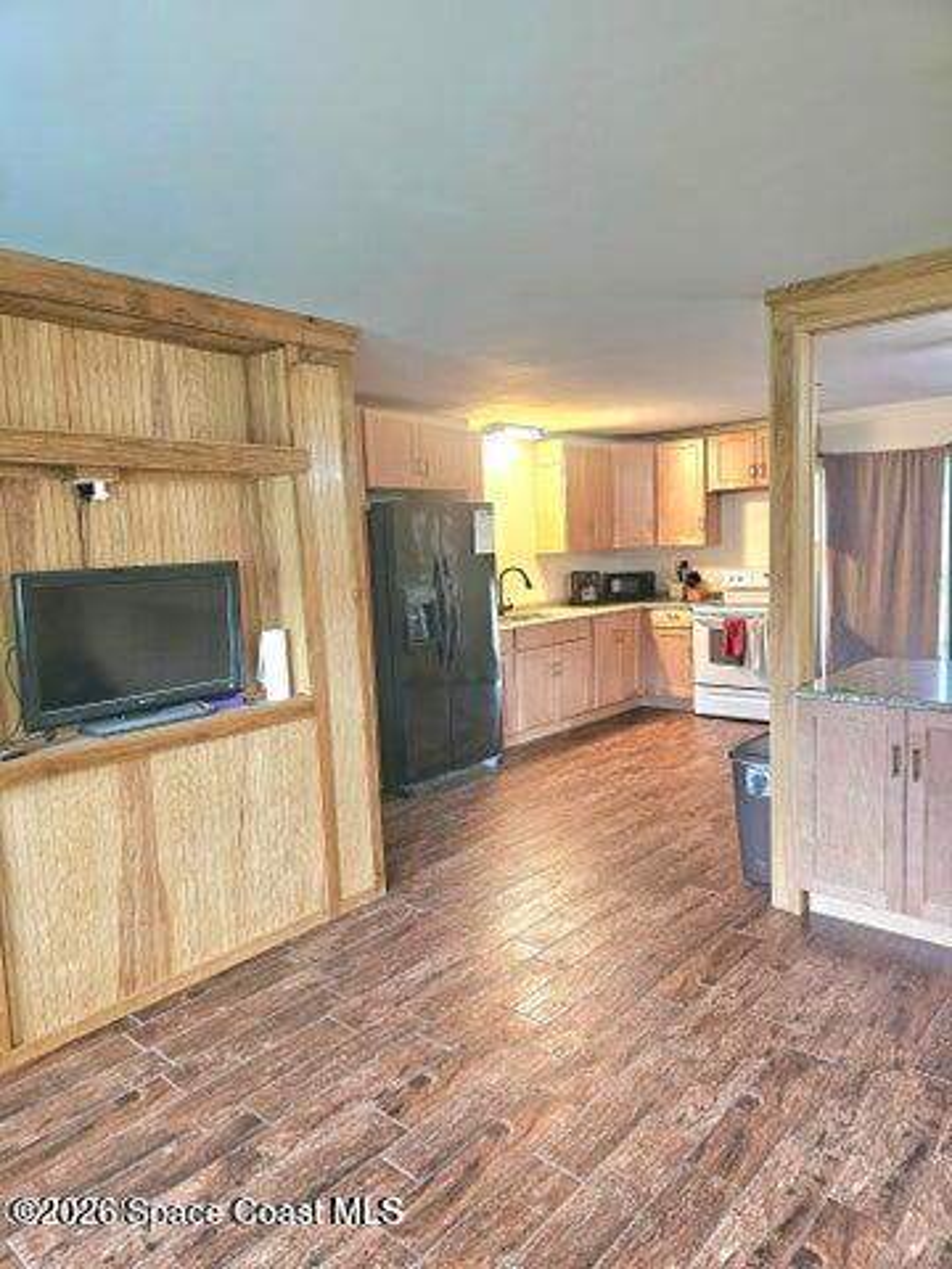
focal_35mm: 23
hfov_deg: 58.9
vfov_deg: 73.9
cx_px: 476
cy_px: 634
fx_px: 843
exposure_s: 1/120
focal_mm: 6.3
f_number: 1.7
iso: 800
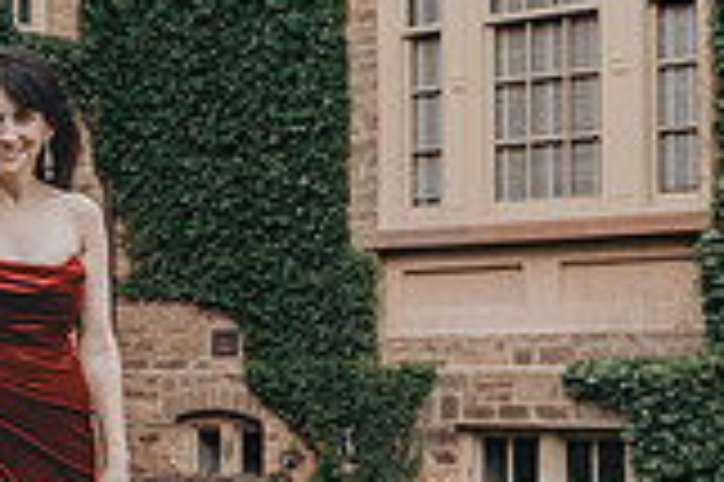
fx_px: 2330
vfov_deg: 11.8
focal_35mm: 116
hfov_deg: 17.0
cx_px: -87
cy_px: 260
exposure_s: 1/320
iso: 400
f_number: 3.2
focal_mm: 29
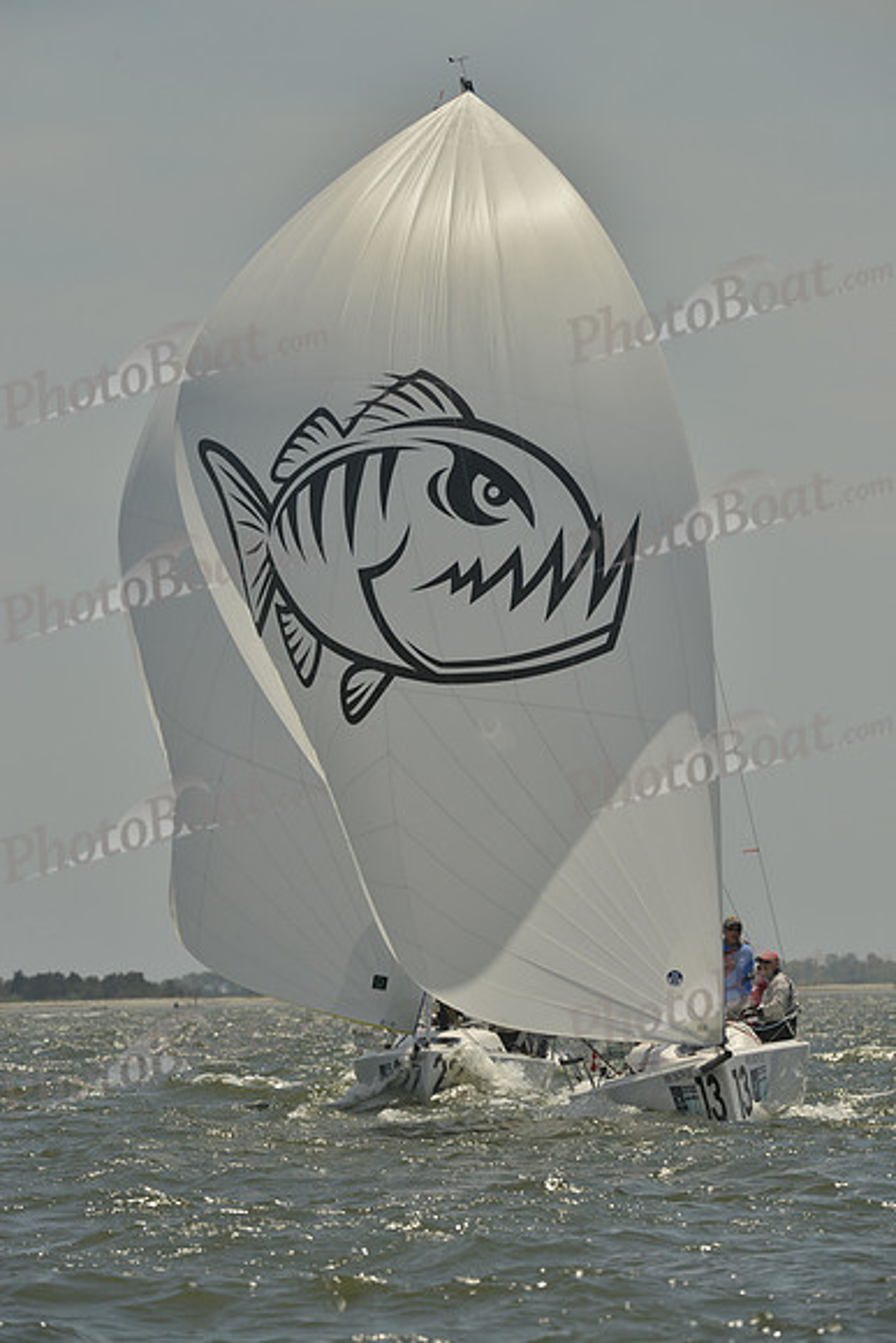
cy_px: 672
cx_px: 448
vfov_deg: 6.2
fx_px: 12312
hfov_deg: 4.2
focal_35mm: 330
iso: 280
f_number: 11
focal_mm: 330
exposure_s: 1/1250
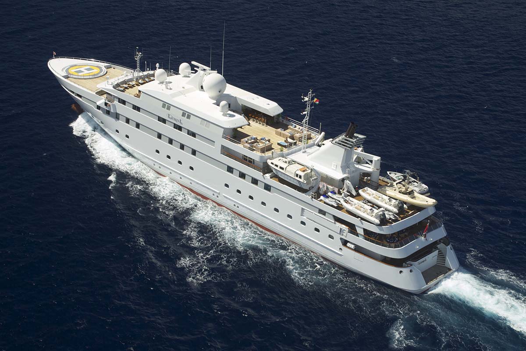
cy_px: 176
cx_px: 263
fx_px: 964
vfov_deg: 20.6
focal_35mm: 66
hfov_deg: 30.5
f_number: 11
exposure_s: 1/125
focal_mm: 44
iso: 320
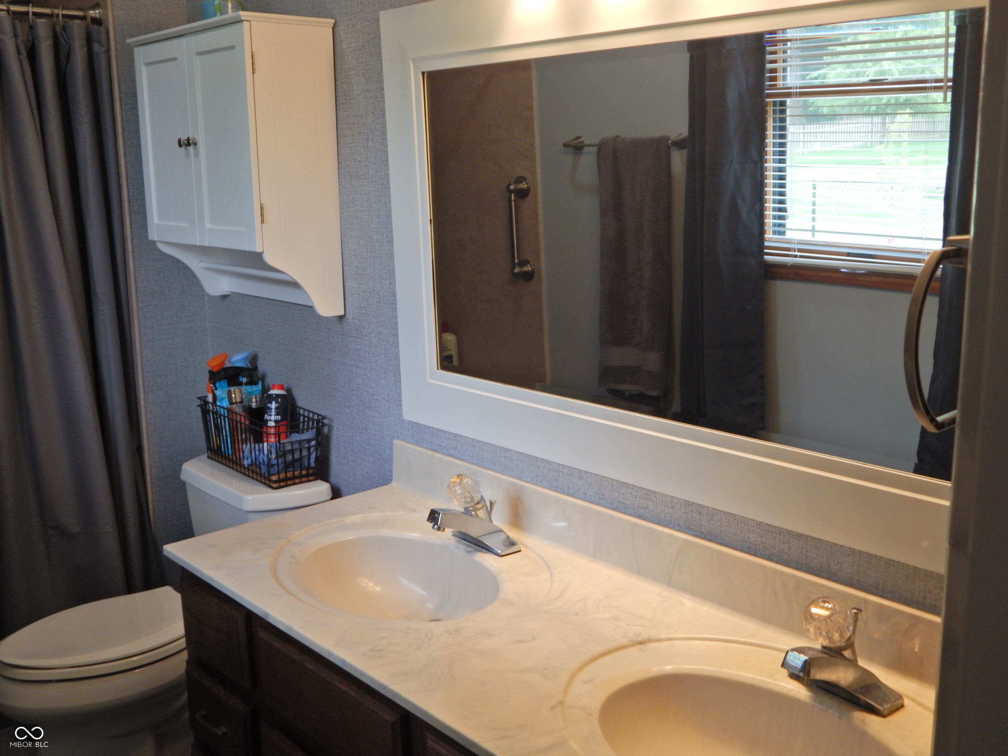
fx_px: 1019
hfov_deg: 52.6
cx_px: 504
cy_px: 378
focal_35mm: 35
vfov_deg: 40.7
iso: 160
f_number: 3.3
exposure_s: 1/30
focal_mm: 6.1
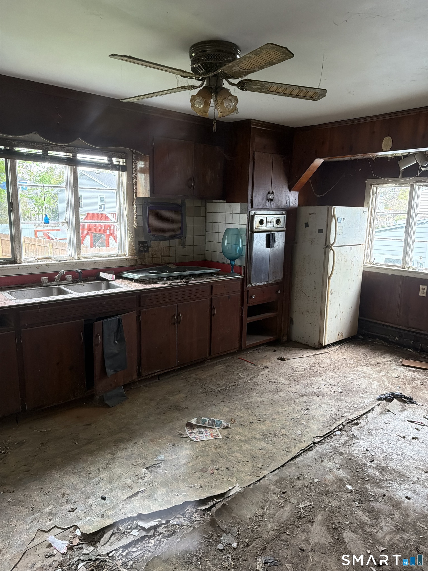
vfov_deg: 71.6
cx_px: 214
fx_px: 396
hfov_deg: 56.8
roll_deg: -0.9
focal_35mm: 24
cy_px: 286
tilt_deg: -12.0
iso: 400
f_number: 1.78
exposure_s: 1/60
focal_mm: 6.76
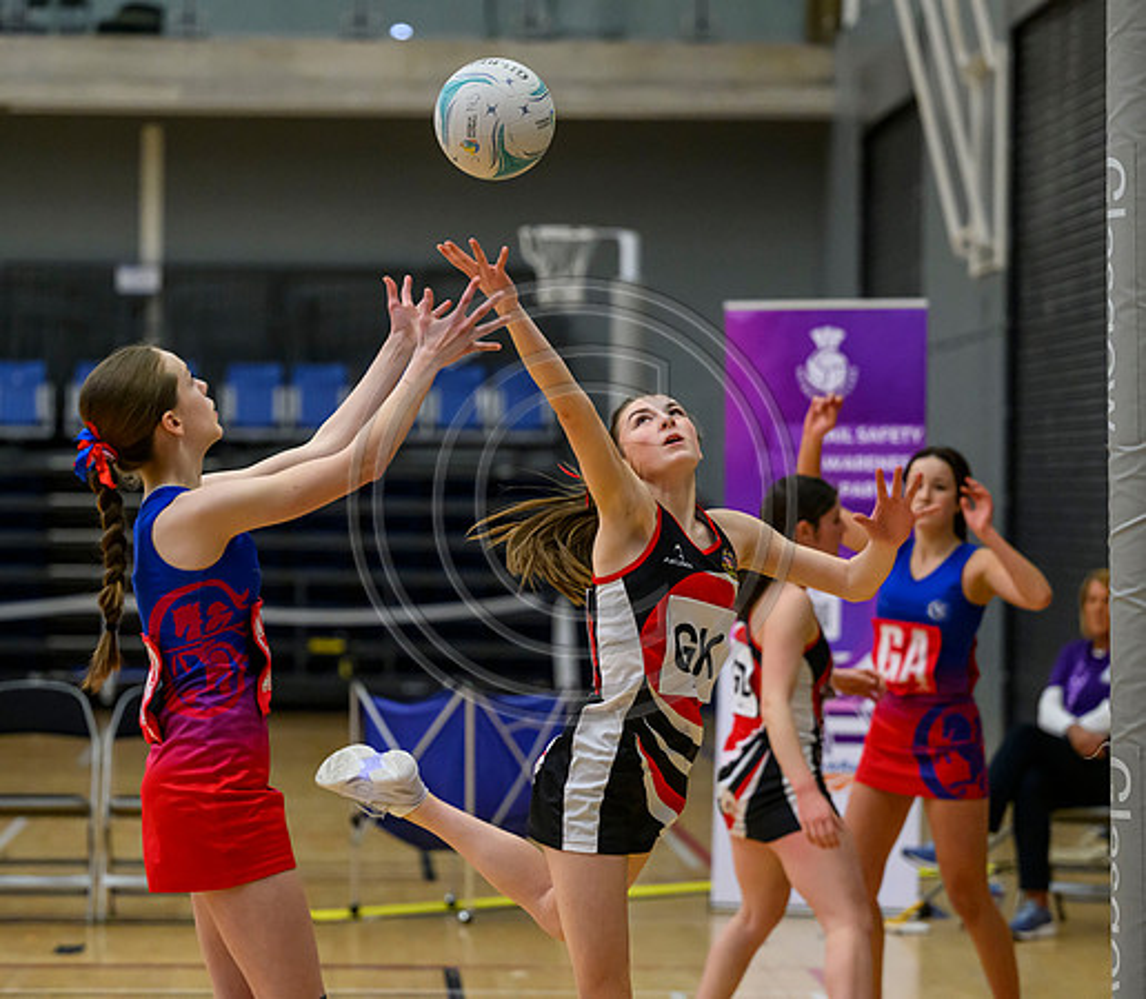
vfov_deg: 10.9
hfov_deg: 12.5
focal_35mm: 149
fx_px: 5239
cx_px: 515
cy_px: 523
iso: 5000
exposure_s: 1/1250
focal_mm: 115
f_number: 2.8
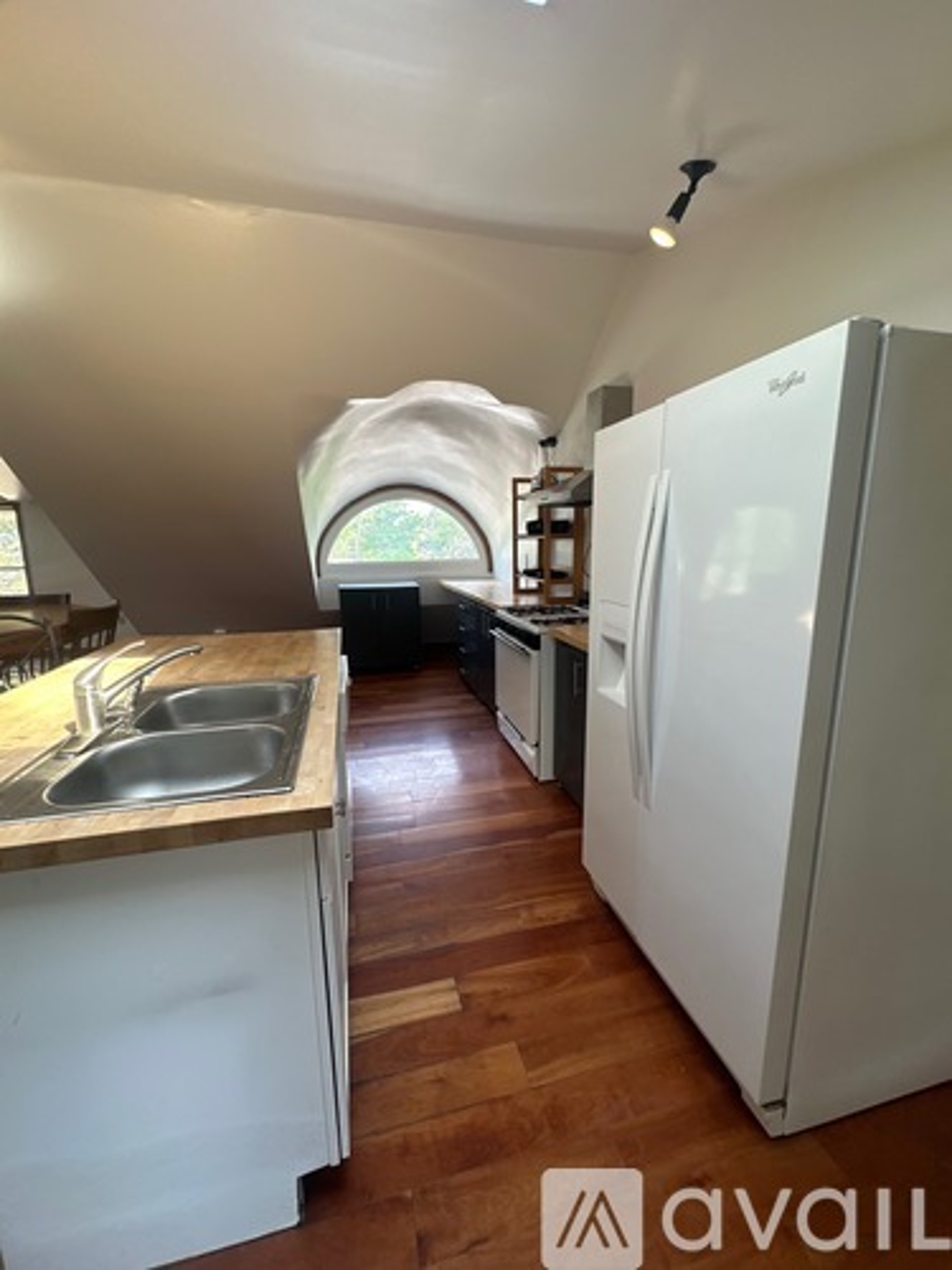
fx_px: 513
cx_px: 476
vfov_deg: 102.1
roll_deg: -0.1
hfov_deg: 85.7
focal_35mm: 14
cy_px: 635
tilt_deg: -10.5
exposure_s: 1/99
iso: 64
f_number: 2.2
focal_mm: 2.22
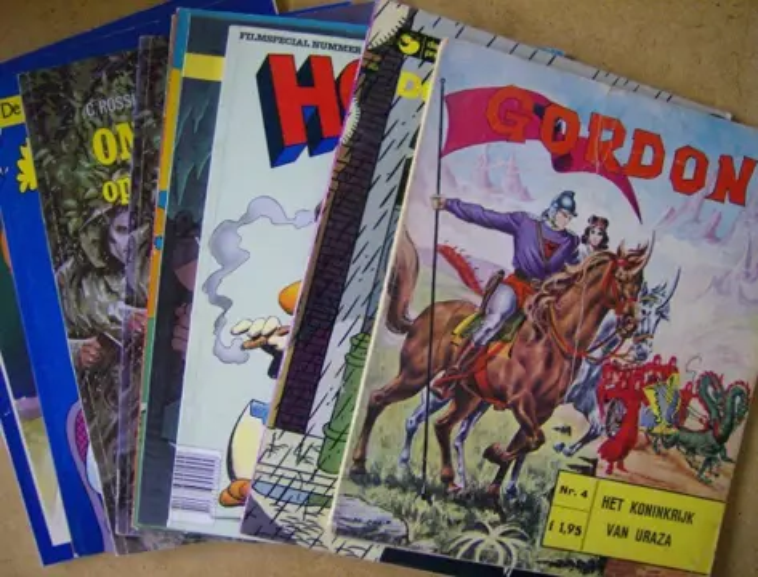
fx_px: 793
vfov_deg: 40.0
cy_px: 288
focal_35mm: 36
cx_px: 379
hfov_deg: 51.1
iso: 200
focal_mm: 6
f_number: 2.8
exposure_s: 1/26
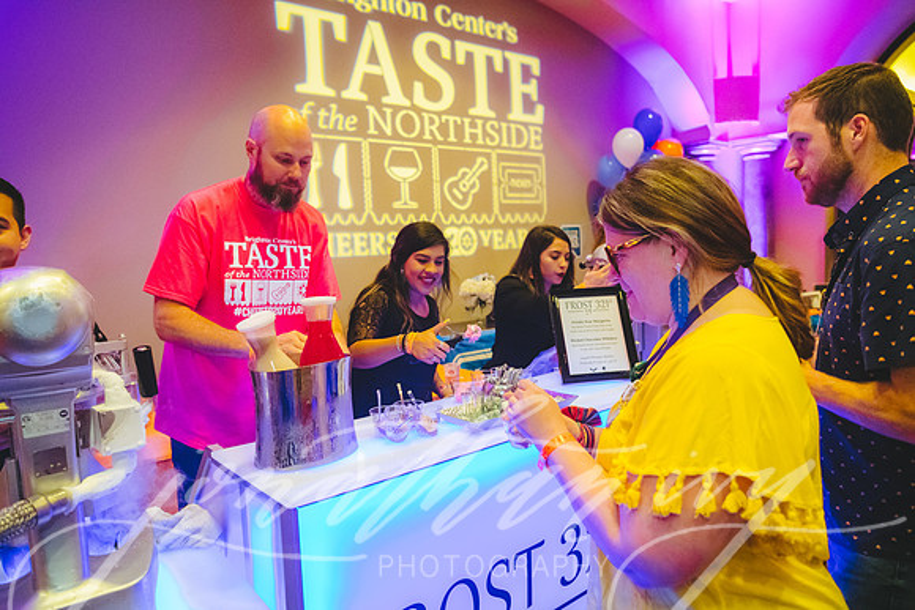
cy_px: 305
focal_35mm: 24
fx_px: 610
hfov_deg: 73.7
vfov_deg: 53.2
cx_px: 458
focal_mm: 24
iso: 12800
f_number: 3.5
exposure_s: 1/160
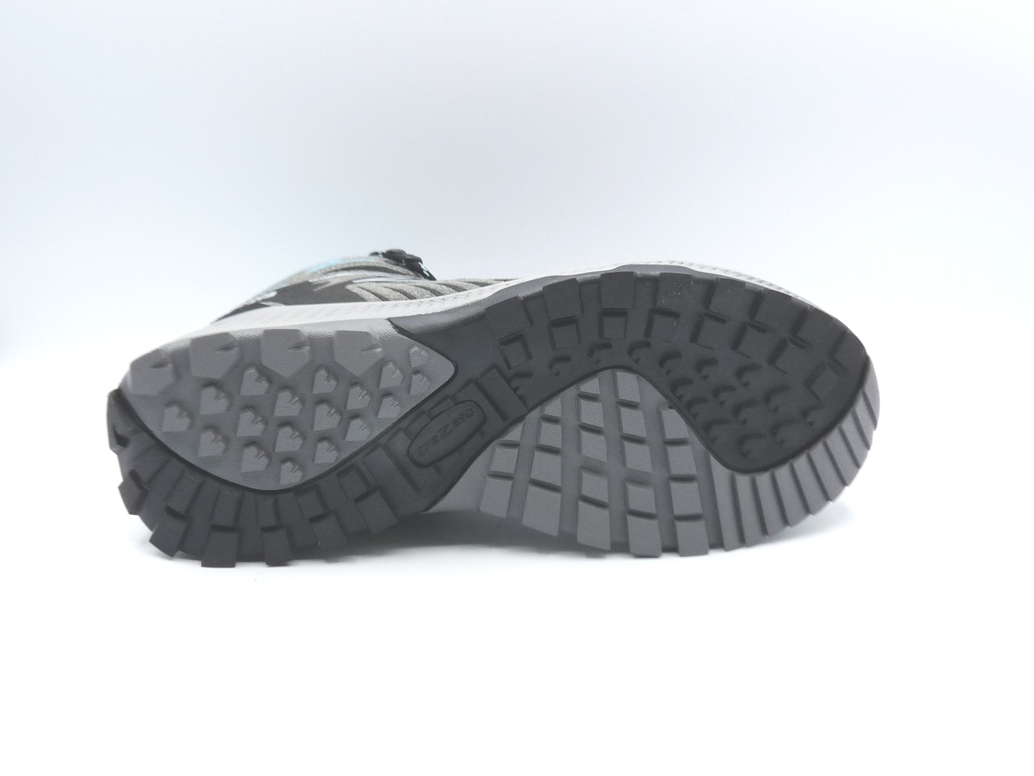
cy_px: 388
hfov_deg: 51.4
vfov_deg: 39.7
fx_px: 1075
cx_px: 517
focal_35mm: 36
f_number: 4
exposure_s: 1/200
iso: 100
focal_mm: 4.8
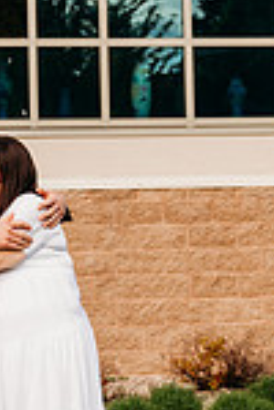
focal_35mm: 129
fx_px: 1473
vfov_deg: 15.8
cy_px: 112
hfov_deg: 10.5
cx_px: 3
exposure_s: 1/1600
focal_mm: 43
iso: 200
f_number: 2.8
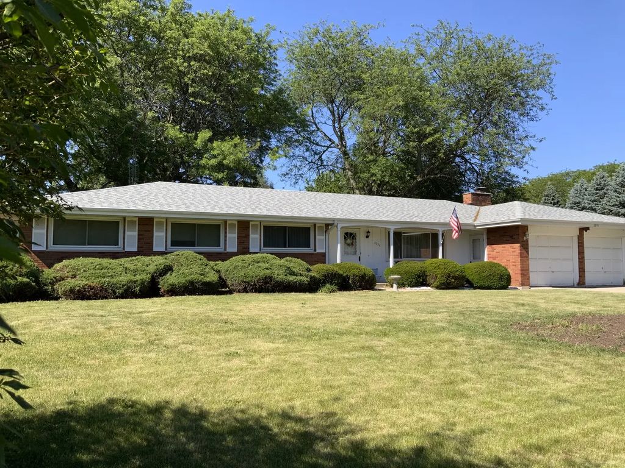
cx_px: 312
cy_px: 234
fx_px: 524
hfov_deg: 61.7
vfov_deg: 48.2
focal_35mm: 29
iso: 16
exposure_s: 1/1121
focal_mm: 3
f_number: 1.8
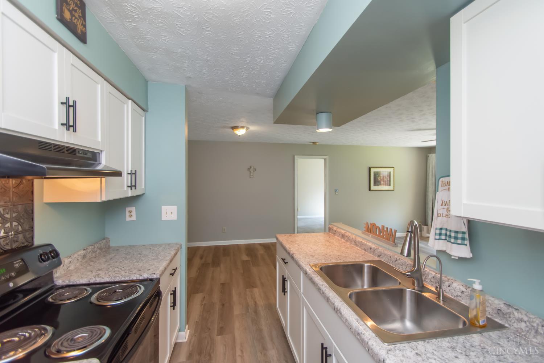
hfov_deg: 100.4
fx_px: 227
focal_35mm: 15
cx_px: 272
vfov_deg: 77.3
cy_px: 182
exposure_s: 1/60
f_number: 4
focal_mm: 10
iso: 500
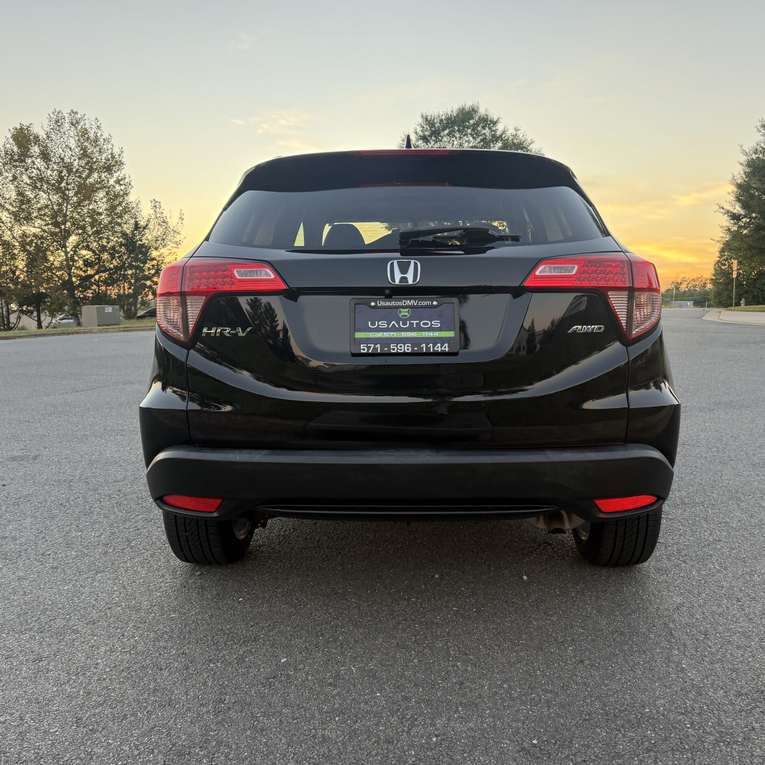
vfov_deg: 55.6
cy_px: 385
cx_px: 404
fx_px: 725
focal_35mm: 29
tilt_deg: -4.3
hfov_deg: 55.6
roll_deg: -0.8
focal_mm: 6.76
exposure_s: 1/121
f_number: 1.78
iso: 125
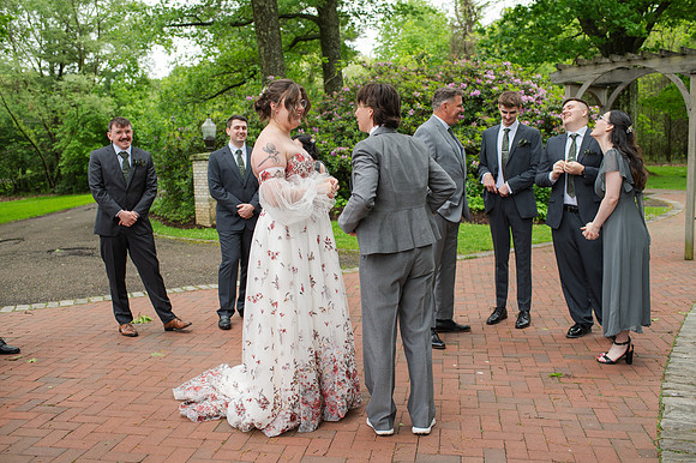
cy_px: 232
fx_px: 684
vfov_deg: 37.4
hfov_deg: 53.9
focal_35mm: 35
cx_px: 348
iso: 110
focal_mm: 35
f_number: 3.5
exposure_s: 1/320
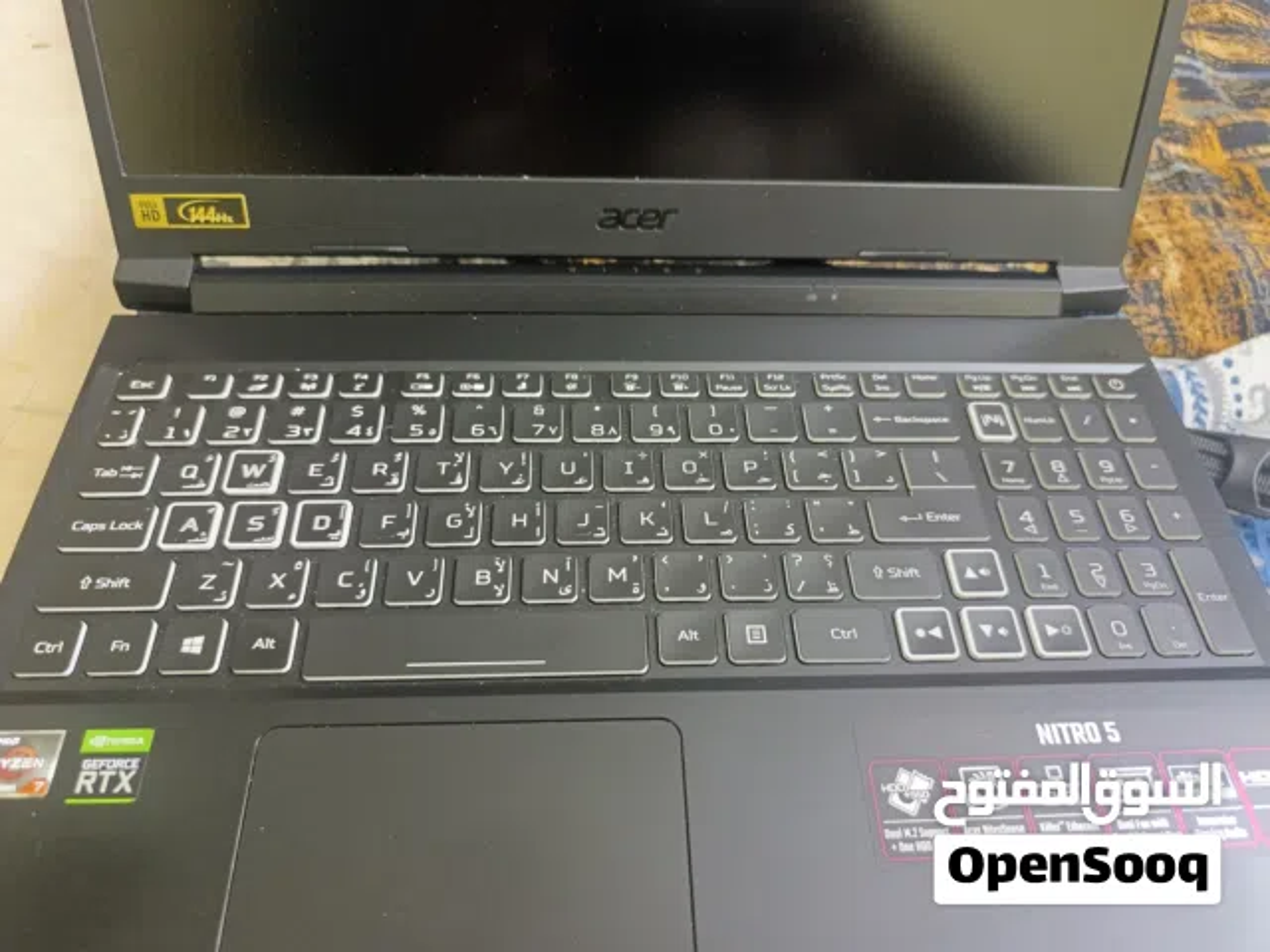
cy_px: 476
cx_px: 635
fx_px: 844
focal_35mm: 23
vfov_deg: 58.9
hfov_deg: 73.9
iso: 1600
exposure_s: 1/25
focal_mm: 6.14
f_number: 1.6
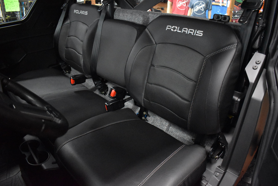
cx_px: 139
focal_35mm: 27
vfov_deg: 48.0
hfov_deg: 67.3
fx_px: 209
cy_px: 93
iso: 8000
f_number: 3.5
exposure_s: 1/125
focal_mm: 18
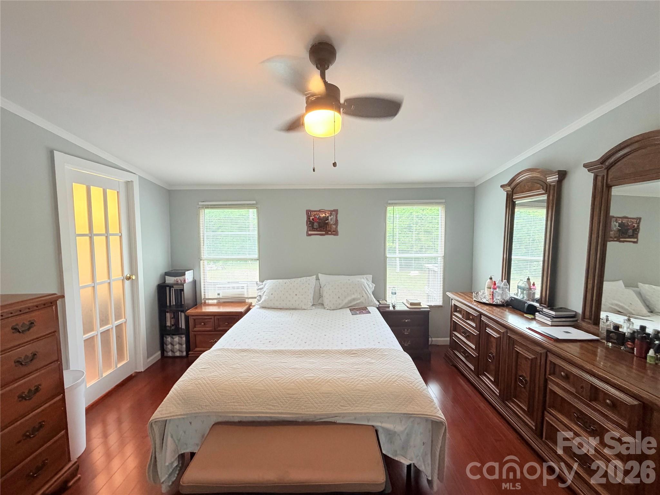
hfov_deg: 102.1
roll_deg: +0.7
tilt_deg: -4.2
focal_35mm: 14
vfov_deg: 85.7
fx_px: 267
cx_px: 330
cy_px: 248
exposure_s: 1/120
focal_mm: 2.22
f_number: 2.2
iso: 250
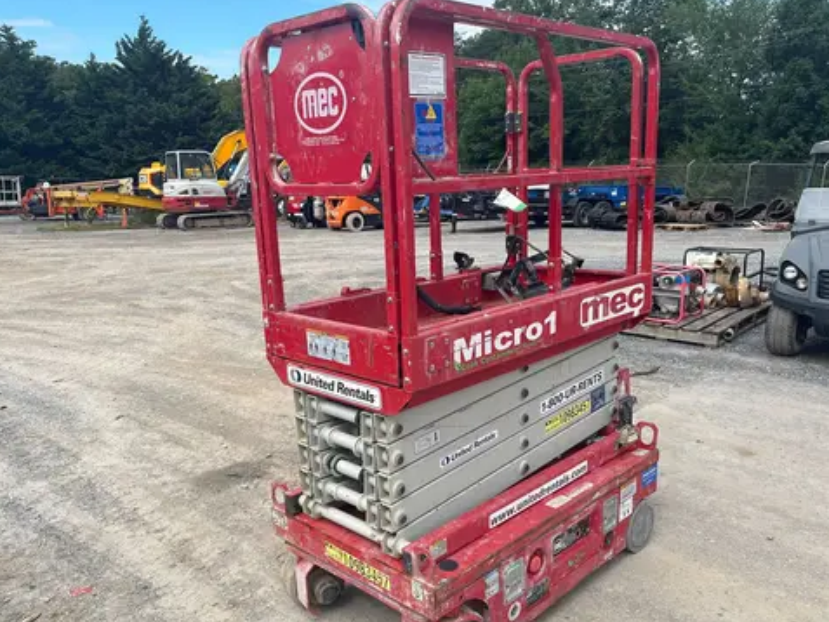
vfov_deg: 46.7
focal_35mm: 30
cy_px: 343
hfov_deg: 59.9
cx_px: 431
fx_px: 719
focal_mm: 5.1
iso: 50
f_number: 1.6
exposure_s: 1/2463
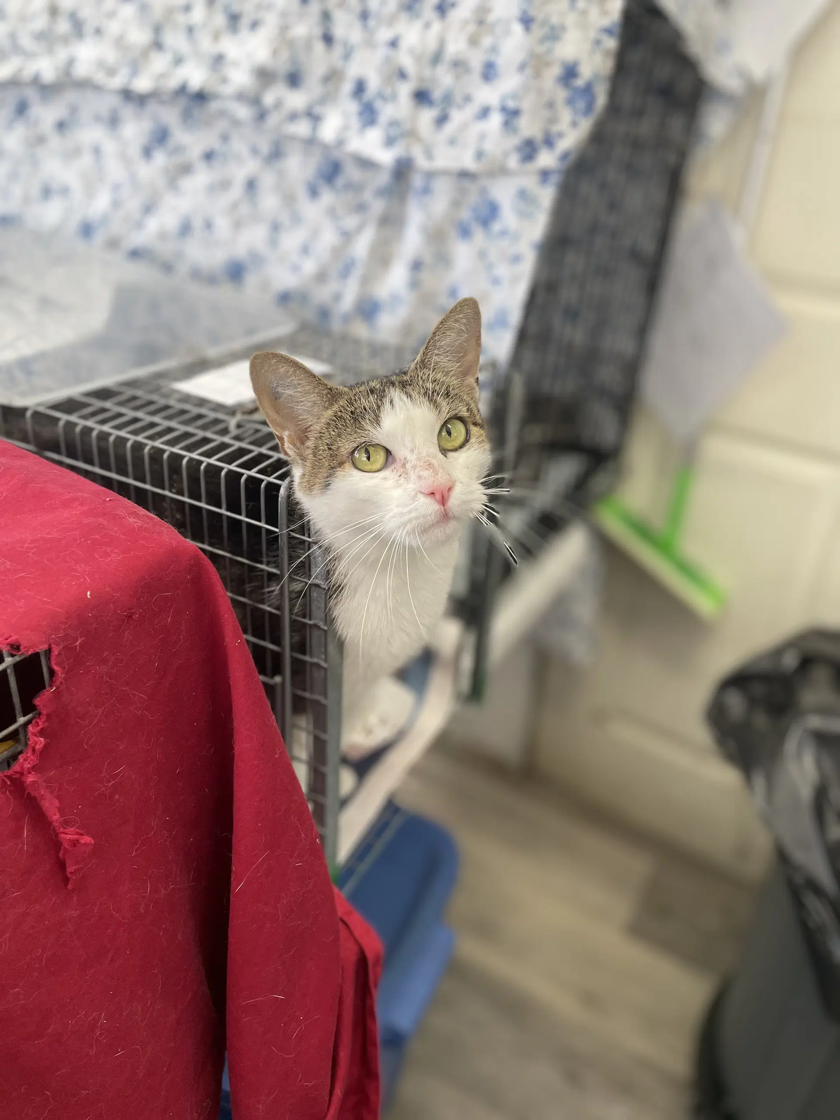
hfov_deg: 53.1
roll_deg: -2.4
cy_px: 560
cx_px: 420
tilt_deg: -28.6
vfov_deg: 67.3
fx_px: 841
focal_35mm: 26
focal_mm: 4.2
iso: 80
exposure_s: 1/120
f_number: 1.6
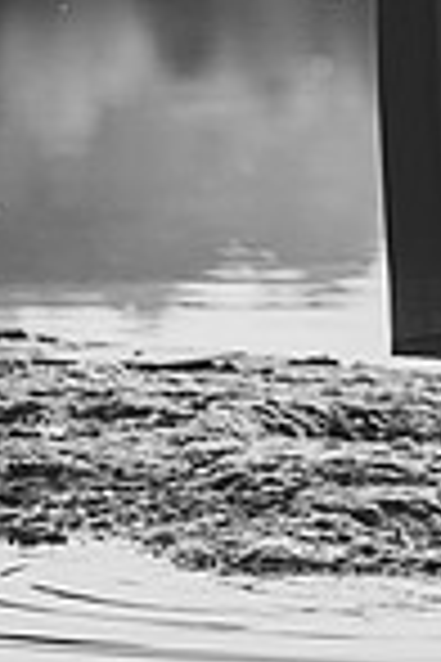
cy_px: -297
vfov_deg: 4.6
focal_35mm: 443
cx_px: 576
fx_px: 8139
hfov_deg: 3.1
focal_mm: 145
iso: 800
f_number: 2.8
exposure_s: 1/2500
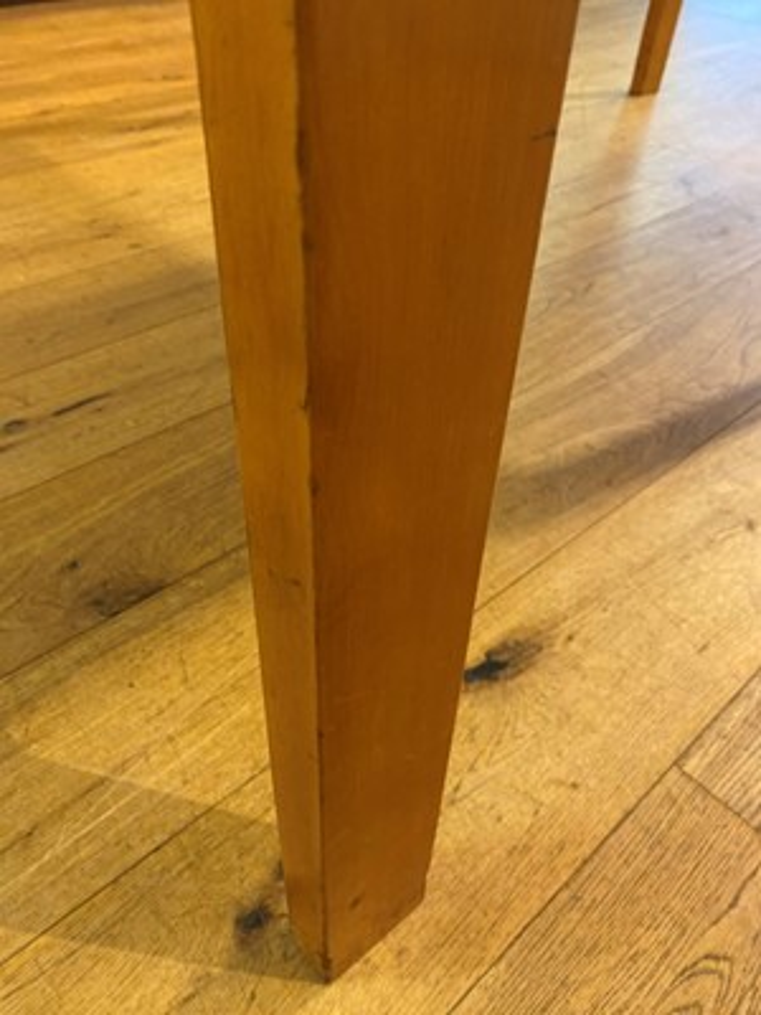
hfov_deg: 53.1
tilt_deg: -42.8
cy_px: 508
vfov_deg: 67.3
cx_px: 380
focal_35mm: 26
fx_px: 762
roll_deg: -1.2
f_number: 1.8
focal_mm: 4.25
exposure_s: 1/50
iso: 250
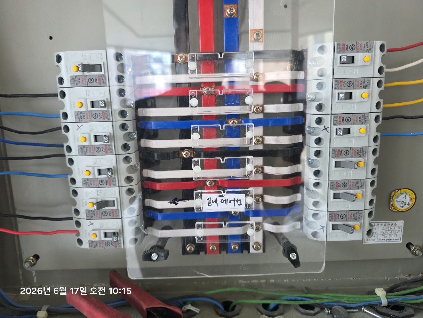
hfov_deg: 73.9
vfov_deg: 58.9
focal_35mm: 23
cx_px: 212
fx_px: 281
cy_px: 159
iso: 400
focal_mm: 6.3
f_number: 1.7
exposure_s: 1/120
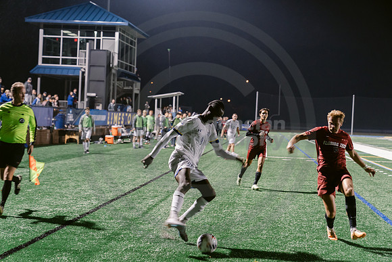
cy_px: 131
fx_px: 762
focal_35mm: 70
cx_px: 196
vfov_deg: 19.5
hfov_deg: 28.8
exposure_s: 1/125
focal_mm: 70
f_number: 3.5
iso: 2500
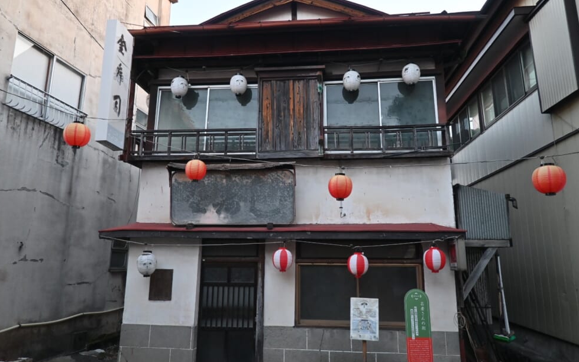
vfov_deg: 49.3
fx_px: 395
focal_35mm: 25
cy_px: 177
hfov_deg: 72.5
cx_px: 290
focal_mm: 16
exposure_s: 1/125
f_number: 3.5
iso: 720
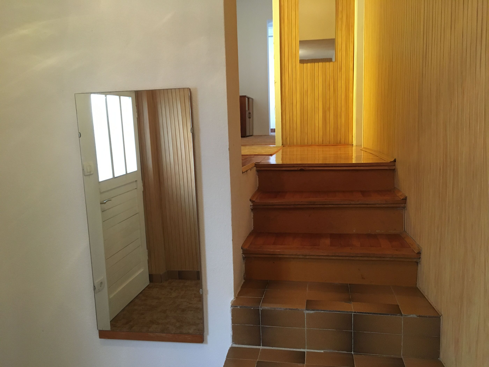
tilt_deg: -7.4
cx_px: 244
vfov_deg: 48.2
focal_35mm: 29
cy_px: 184
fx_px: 410
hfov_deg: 61.7
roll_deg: +1.2
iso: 200
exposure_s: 1/25
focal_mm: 4.15
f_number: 2.2
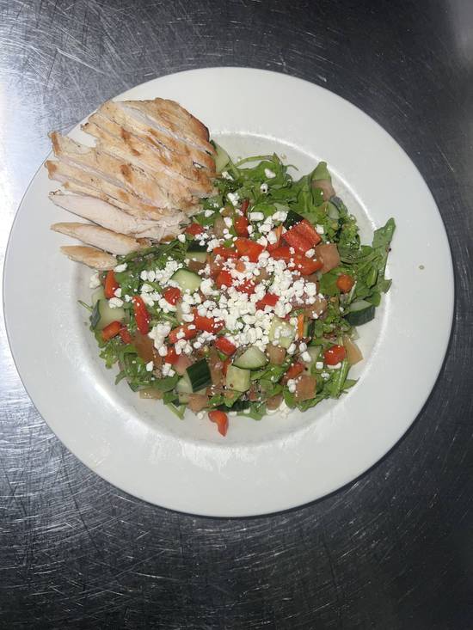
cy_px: 315
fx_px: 474
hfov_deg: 53.1
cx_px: 236
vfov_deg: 67.3
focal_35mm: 26
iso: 32
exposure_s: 1/338
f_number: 1.5
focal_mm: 5.7
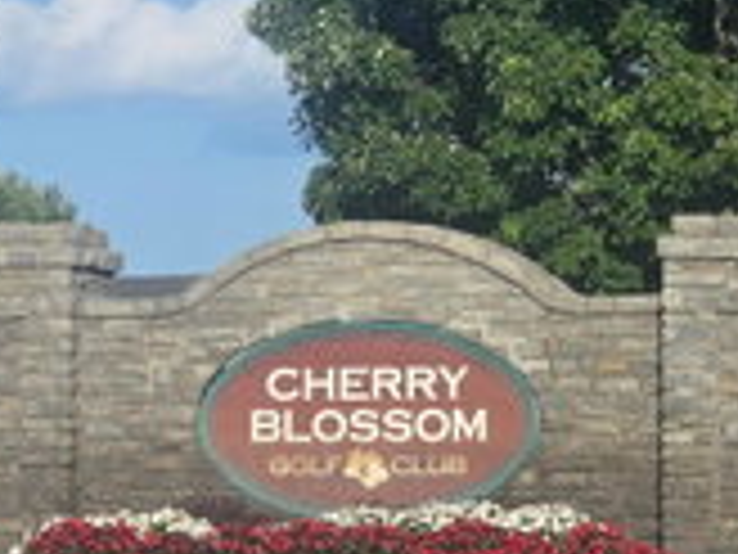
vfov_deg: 6.9
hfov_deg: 9.2
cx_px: 432
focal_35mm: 215
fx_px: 4584
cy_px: 518
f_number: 2.4
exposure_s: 1/796
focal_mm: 7
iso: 25
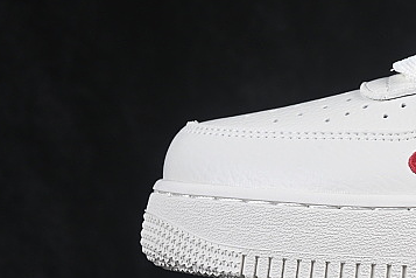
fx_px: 2623
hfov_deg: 8.9
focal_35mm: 227
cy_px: 40
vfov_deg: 6.0
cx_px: 598
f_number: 8
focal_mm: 50
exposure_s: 1/80
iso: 160
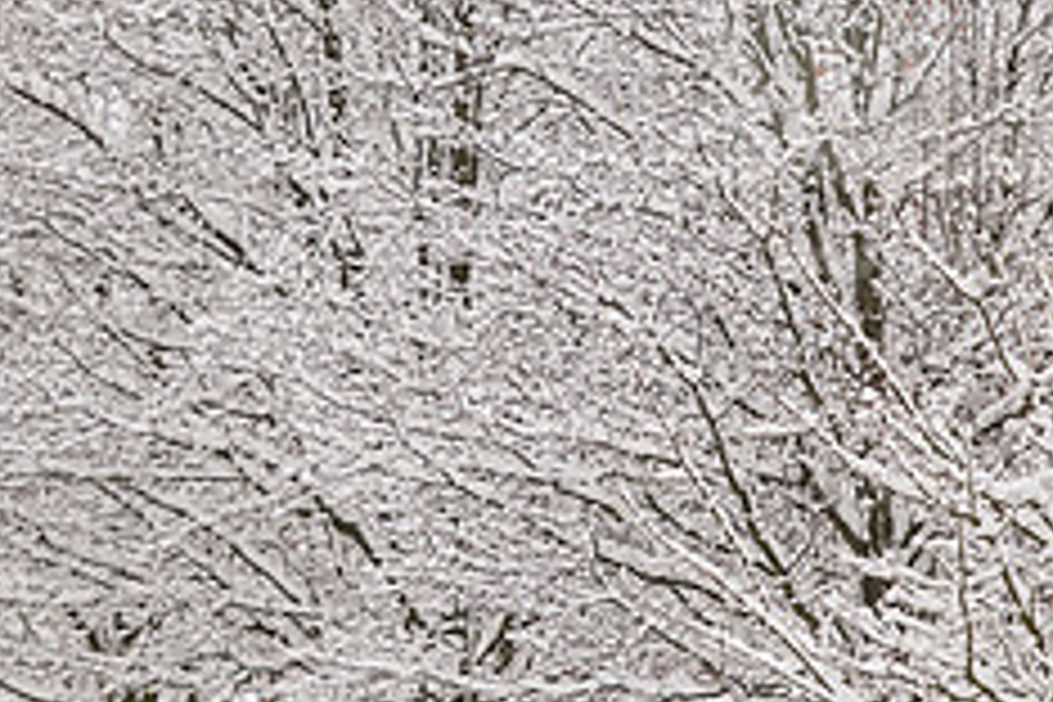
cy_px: 353
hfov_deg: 4.6
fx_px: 13074
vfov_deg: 3.1
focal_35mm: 447
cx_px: 572
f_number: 3.2
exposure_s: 1/500
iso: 100
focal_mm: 180
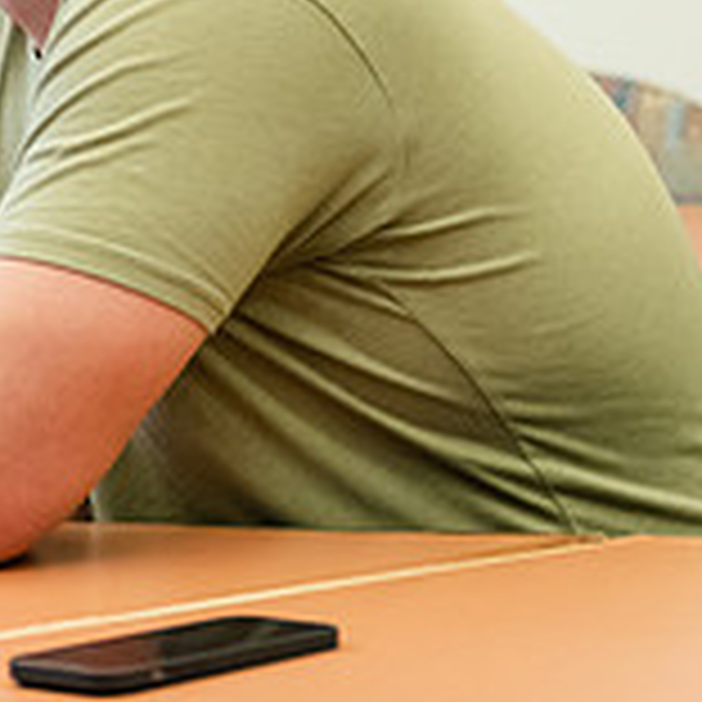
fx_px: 6539
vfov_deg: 6.1
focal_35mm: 285
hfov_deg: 6.1
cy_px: -137
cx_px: -36
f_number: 3.2
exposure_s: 1/200
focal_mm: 90
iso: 2500
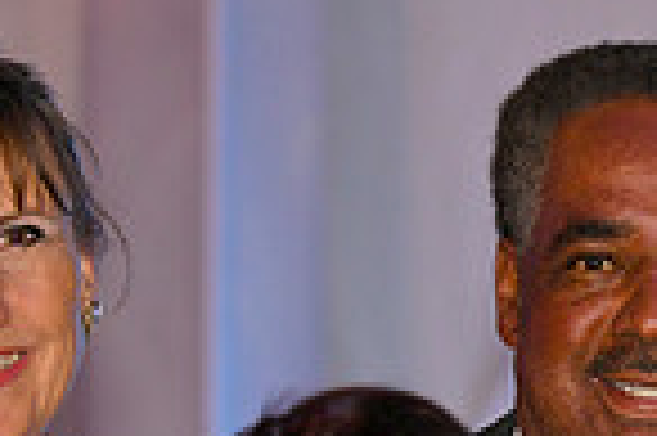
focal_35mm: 278
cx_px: 828
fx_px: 5068
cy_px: 434
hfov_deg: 7.3
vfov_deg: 4.9
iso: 1250
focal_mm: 70
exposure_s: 1/125
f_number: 3.2
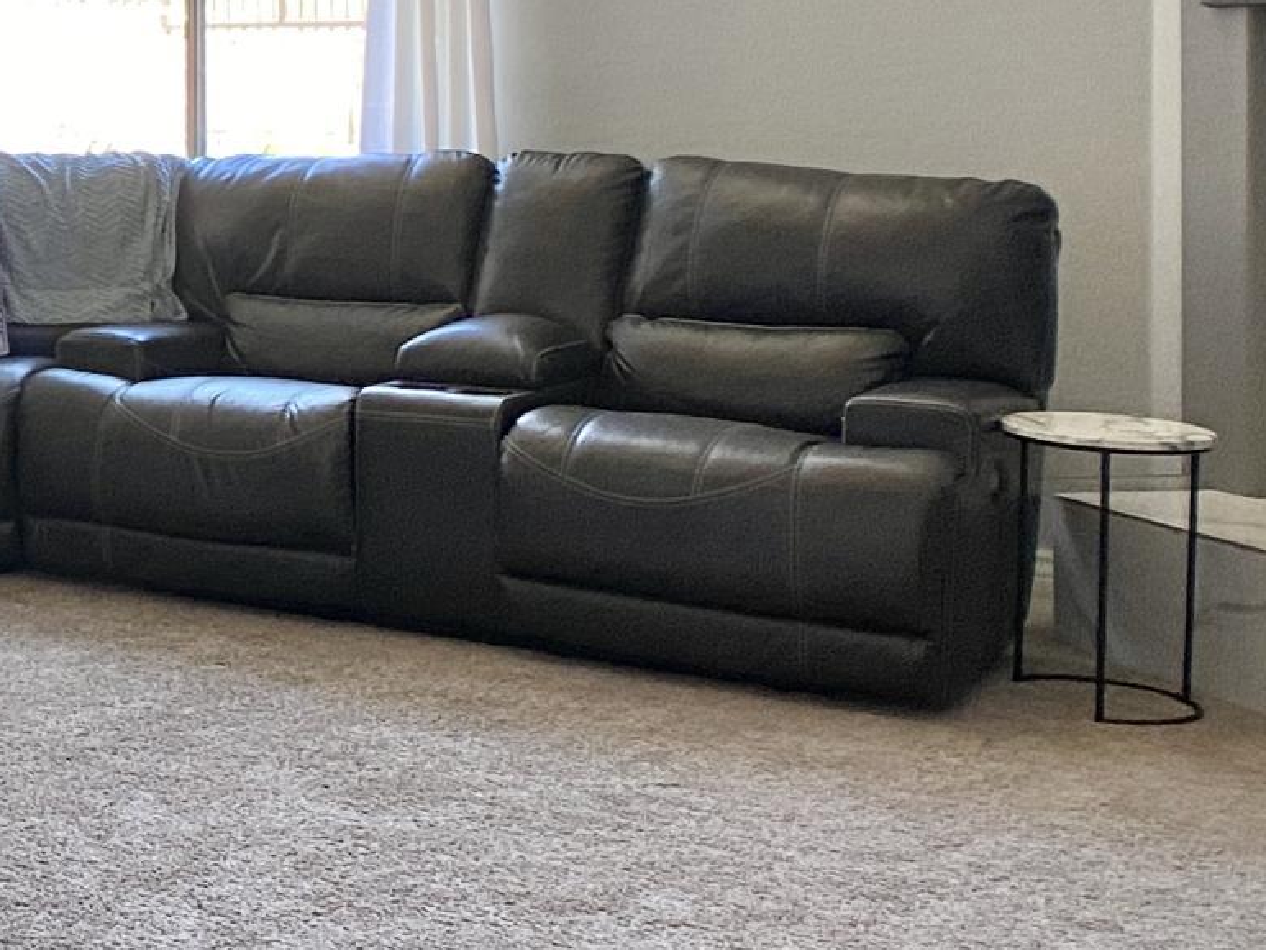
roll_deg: +0.3
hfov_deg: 18.1
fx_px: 3694
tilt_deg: -0.2
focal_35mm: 101
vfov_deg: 14.5
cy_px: 44
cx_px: -417
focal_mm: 4.25
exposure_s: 1/60
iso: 80
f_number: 1.8
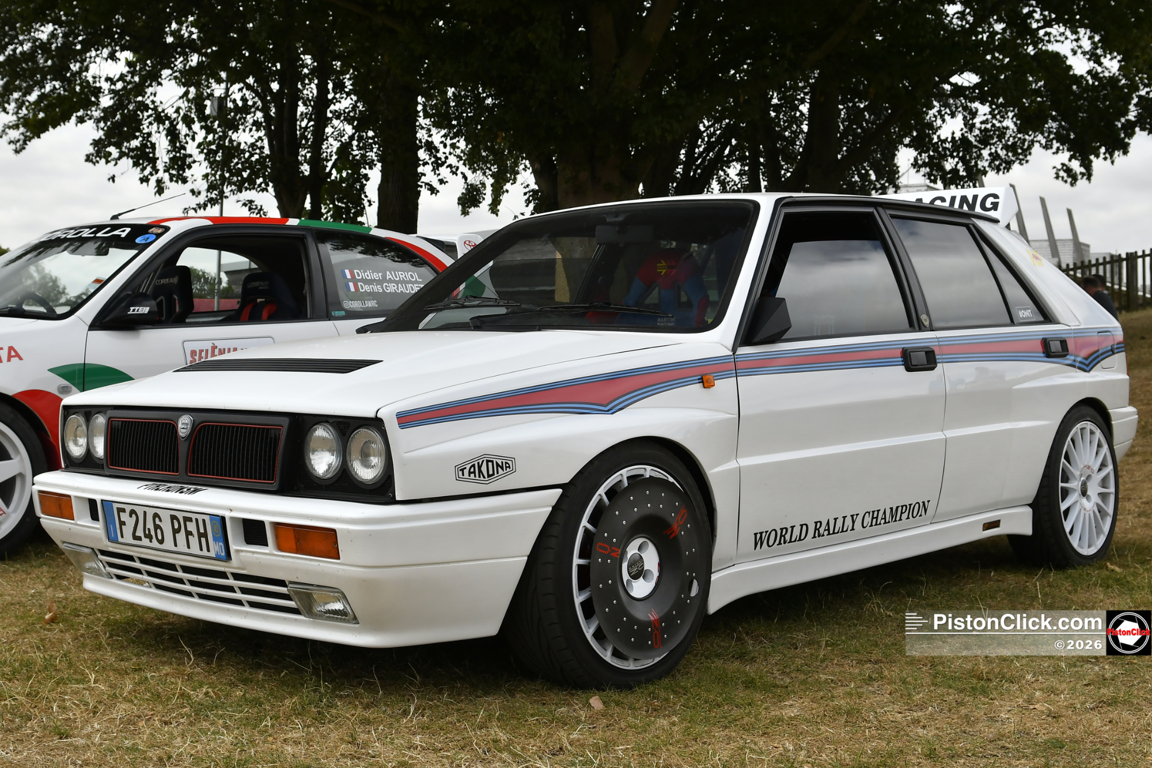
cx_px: 576
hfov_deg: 49.6
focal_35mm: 39
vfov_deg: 34.2
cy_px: 384
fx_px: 1248
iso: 180
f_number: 6.3
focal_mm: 26
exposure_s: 1/320
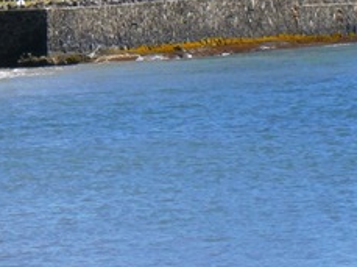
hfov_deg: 4.4
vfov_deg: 3.3
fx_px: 4685
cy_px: -61
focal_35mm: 455
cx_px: -16
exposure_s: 1/250
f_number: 6.5
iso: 80
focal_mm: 23.5
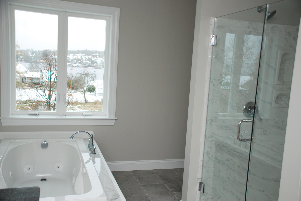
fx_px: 301
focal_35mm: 36
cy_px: 100
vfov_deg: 37.0
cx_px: 150
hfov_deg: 53.1
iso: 200
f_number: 4
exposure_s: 1/60
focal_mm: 24
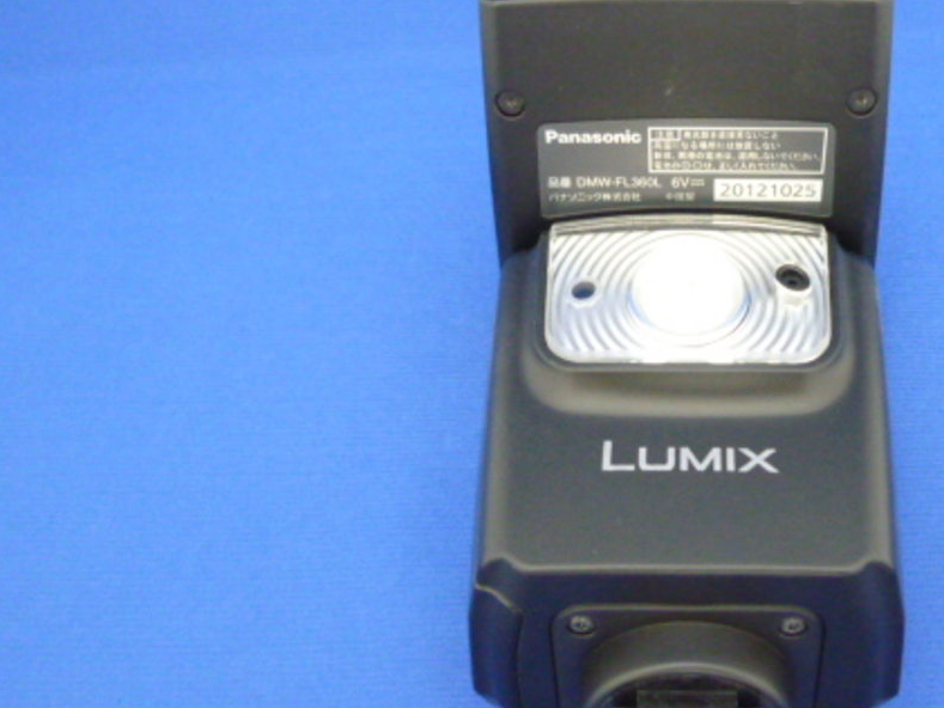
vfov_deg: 37.7
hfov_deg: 47.8
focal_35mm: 38
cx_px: 659
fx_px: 1036
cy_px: 352
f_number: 2.8
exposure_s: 1/25
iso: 800
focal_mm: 4.5
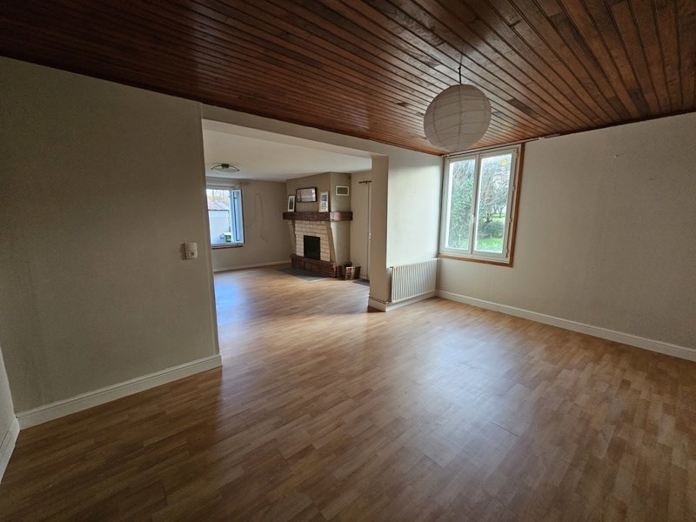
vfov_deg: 89.9
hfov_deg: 106.2
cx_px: 348
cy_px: 261
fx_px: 261
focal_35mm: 13
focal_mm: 2.2
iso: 400
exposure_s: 1/30
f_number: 2.2
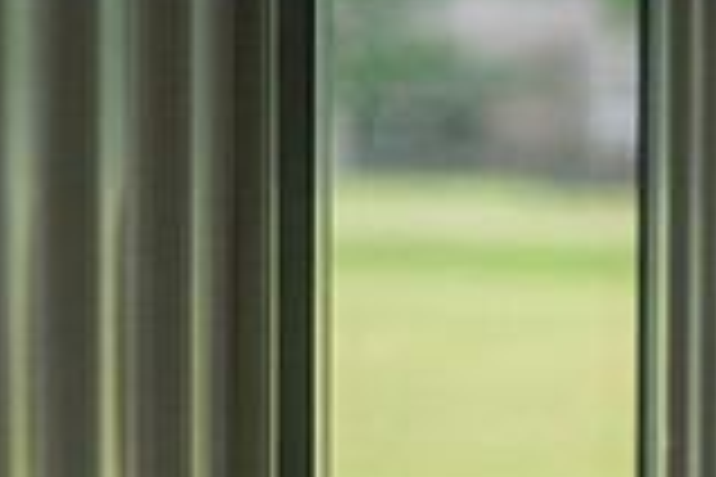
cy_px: 819
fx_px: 7398
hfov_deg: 5.5
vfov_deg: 3.7
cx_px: 978
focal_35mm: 372
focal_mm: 85
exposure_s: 1/2500
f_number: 2.8
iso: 500
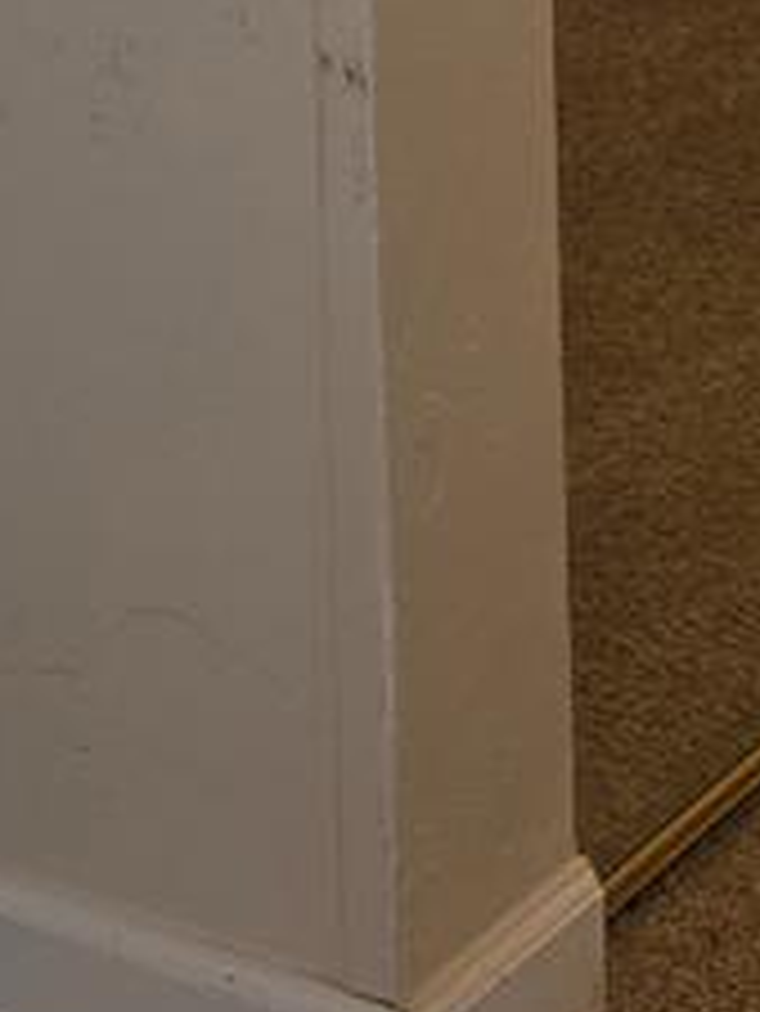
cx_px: 533
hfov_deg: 9.7
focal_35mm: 153
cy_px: -738
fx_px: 4475
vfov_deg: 12.0
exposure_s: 1/60
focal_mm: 6.3
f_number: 1.7
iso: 80
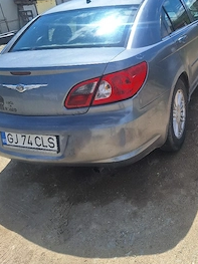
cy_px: 100
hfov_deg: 40.2
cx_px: 130
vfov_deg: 52.1
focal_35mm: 35
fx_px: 267
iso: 40
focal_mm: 5.54
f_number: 1.8
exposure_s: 1/5000
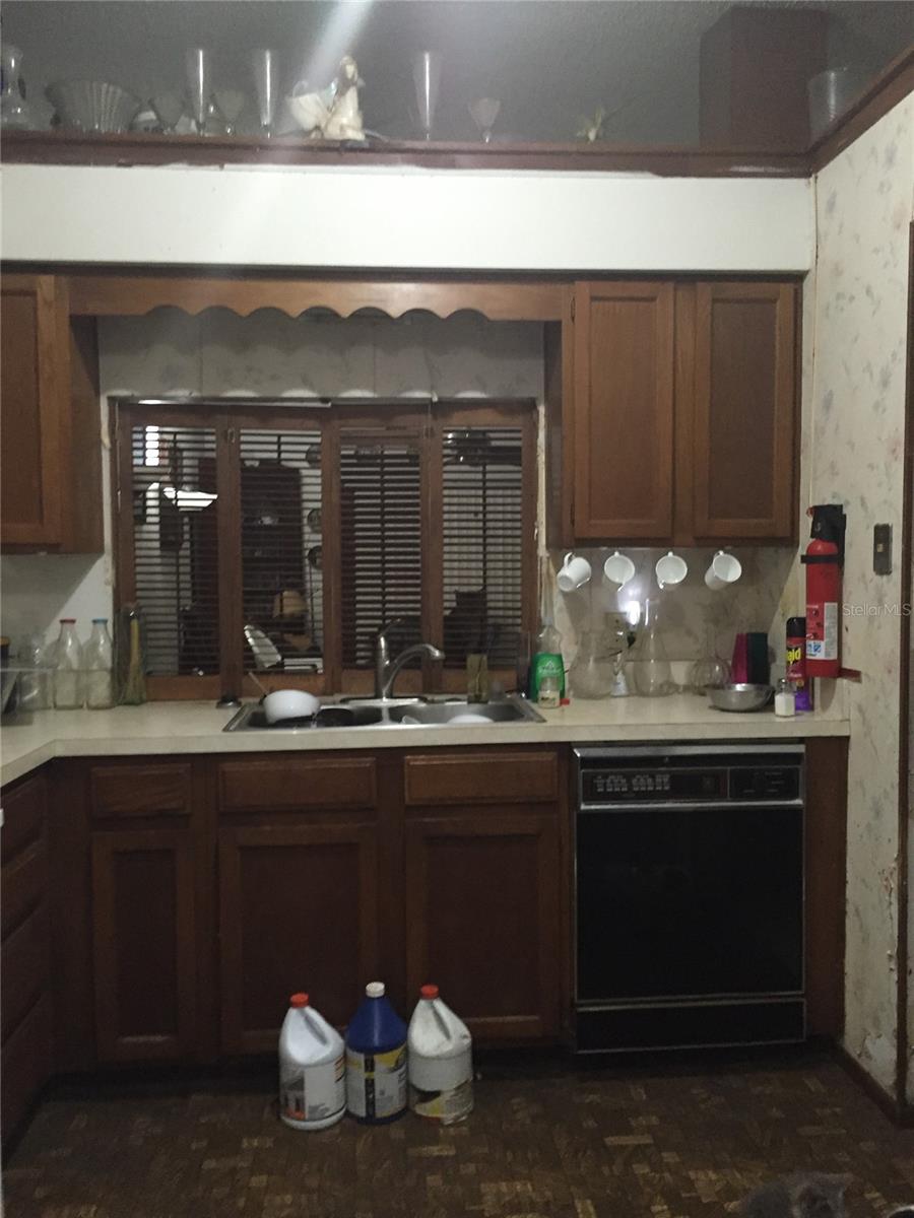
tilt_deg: -2.3
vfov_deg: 61.7
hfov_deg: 48.2
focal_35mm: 29
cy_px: 609
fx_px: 1021
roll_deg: +1.4
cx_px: 457
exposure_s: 1/15
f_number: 2.2
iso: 250
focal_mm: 4.15
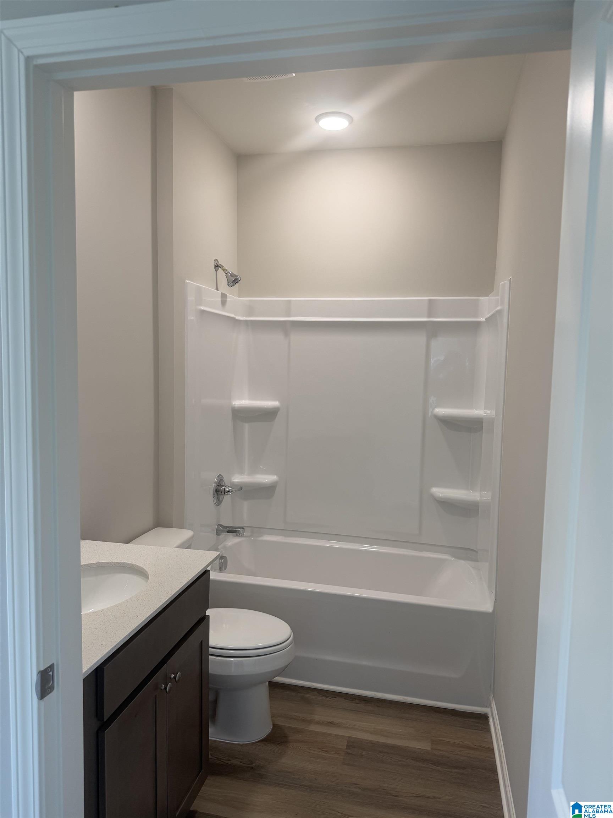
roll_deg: -0.9
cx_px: 306
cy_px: 409
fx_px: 567
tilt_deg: -4.9
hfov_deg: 56.8
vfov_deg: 71.6
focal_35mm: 24
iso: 100
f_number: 1.78
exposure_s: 1/120
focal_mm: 6.76
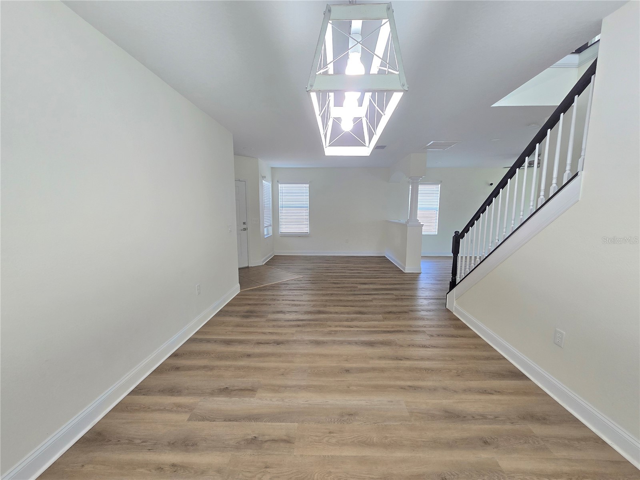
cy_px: 240
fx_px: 240
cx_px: 320
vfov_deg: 89.9
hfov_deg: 106.2
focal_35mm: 13
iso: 200
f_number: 2.2
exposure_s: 1/60
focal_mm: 2.2
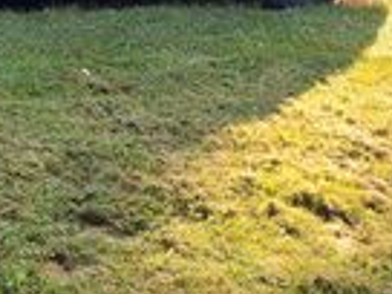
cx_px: -274
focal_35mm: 92
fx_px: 1042
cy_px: -127
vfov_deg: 15.1
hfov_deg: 17.9
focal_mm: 3.08
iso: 50
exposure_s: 1/101
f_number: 2
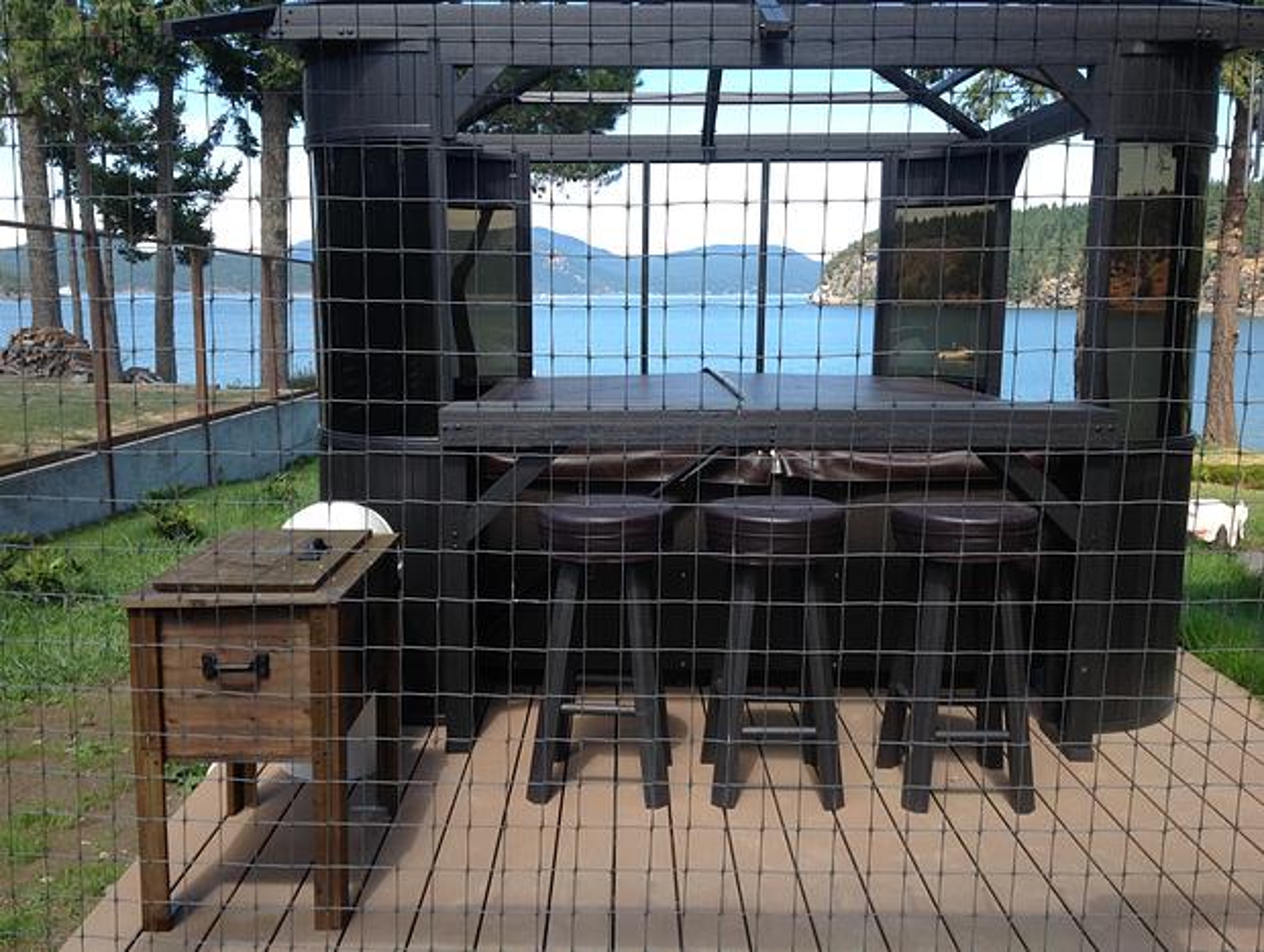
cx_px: 632
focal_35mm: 35
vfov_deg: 40.8
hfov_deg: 52.6
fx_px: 1280
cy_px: 476
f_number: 2.4
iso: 50
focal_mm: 4.28
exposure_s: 1/630
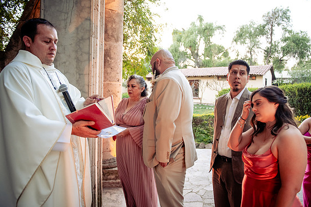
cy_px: 101
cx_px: 155
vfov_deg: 51.3
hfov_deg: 71.5
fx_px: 216
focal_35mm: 25
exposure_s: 1/160
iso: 2000
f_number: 2.8
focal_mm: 24
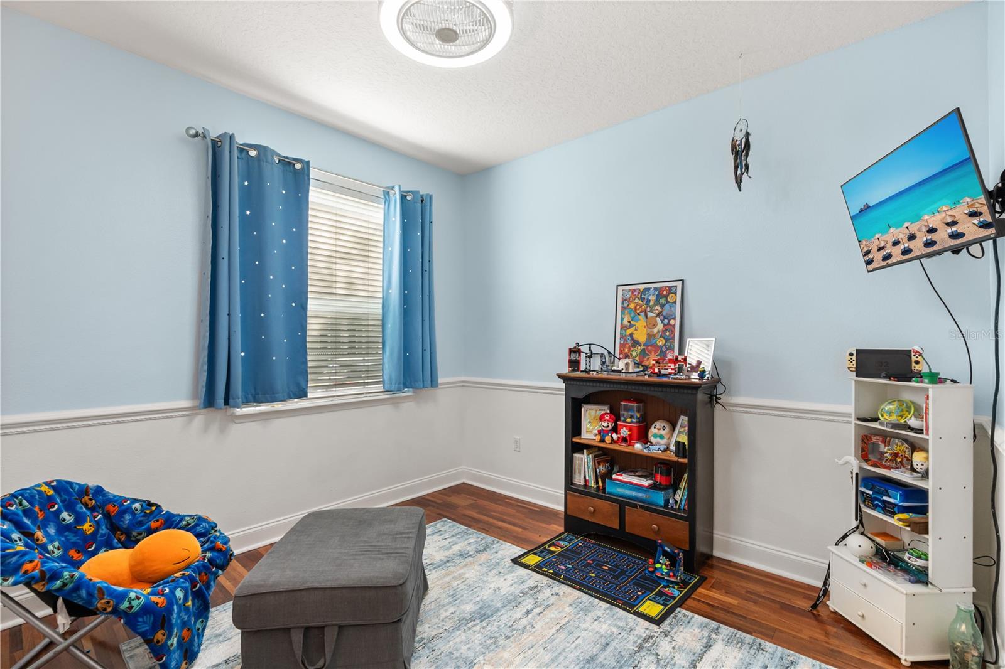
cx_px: 502
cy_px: 334
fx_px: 447
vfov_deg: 73.7
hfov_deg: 96.7
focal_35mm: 16
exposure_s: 1/30
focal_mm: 16
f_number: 6.3
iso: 2500
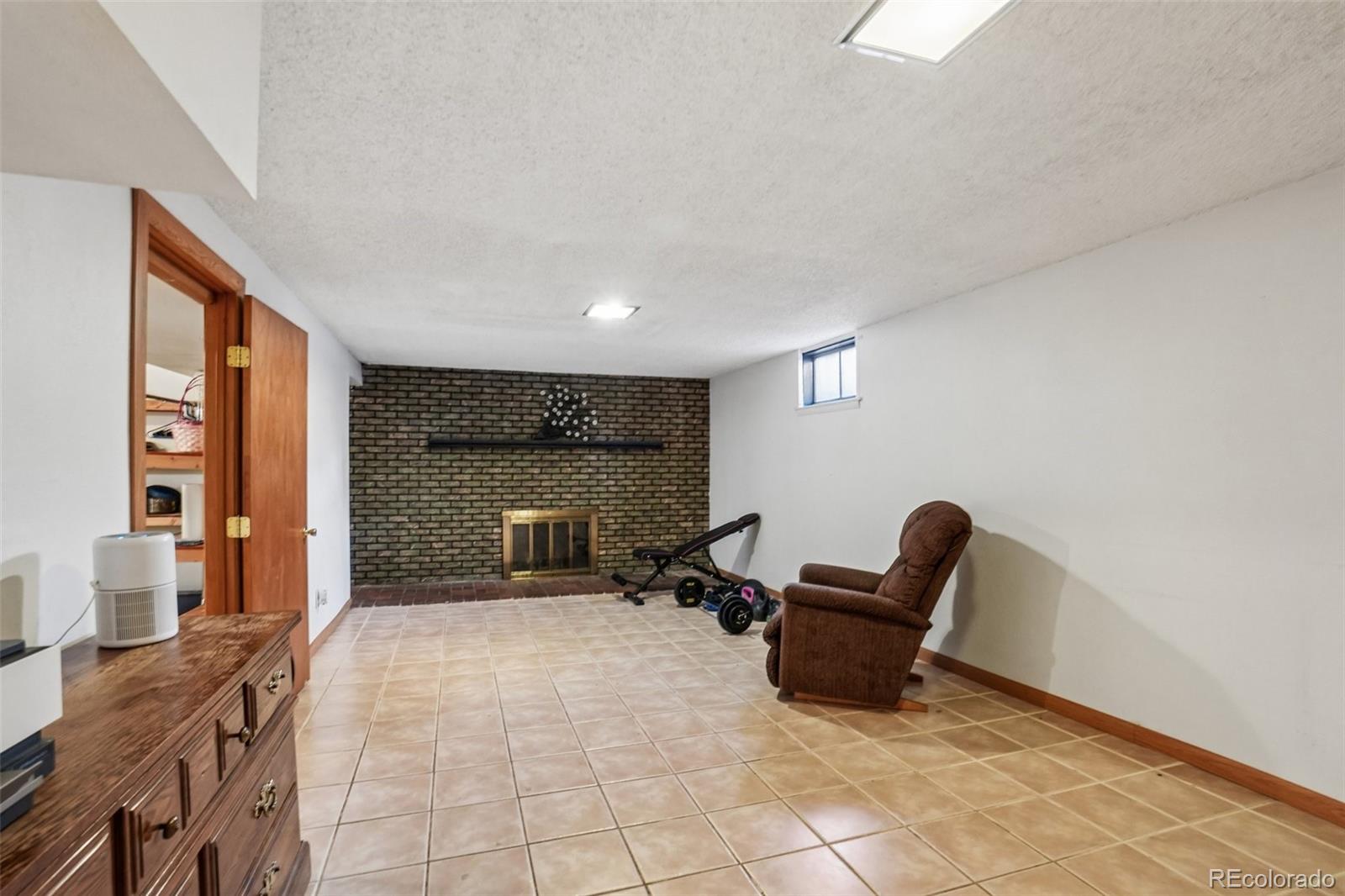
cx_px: 672
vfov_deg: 77.3
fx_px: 560
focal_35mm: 15
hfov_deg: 100.4
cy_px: 448
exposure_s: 1/3.33
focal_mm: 10
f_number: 8
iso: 400
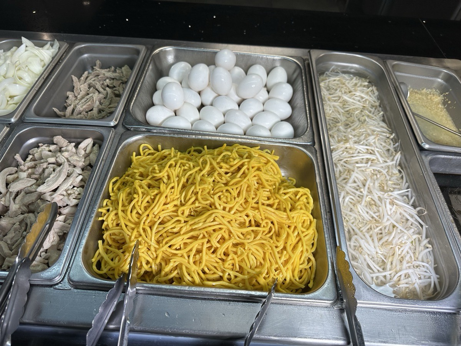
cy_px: 173
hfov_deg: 71.6
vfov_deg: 56.8
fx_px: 320
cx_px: 230
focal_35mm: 24
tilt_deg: -50.2
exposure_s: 1/441
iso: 80
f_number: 1.78
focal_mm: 6.86
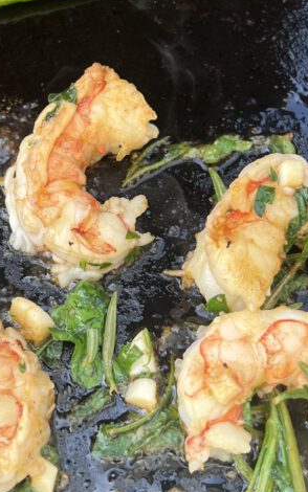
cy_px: 177
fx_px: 805
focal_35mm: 60
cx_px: 42
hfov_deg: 21.3
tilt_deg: -60.3
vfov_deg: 33.8
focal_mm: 5.7
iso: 32
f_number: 1.5
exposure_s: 1/144
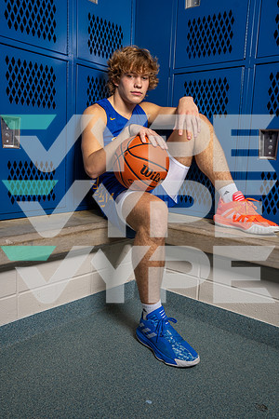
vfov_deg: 58.7
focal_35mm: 32
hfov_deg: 41.1
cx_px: 140
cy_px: 210
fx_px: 372
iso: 320
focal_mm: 32
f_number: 5.6
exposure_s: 1/200
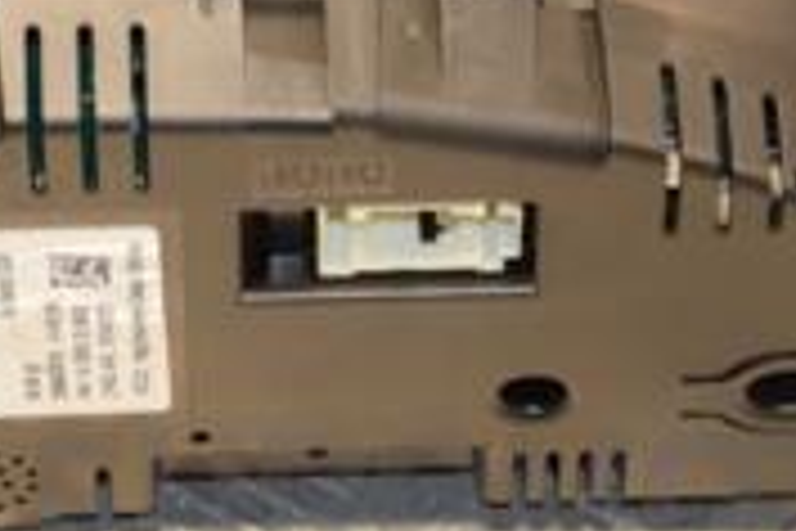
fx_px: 5616
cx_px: -49
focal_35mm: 254
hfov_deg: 8.1
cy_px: -99
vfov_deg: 5.4
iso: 800
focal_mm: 50
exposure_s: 1/125
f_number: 5
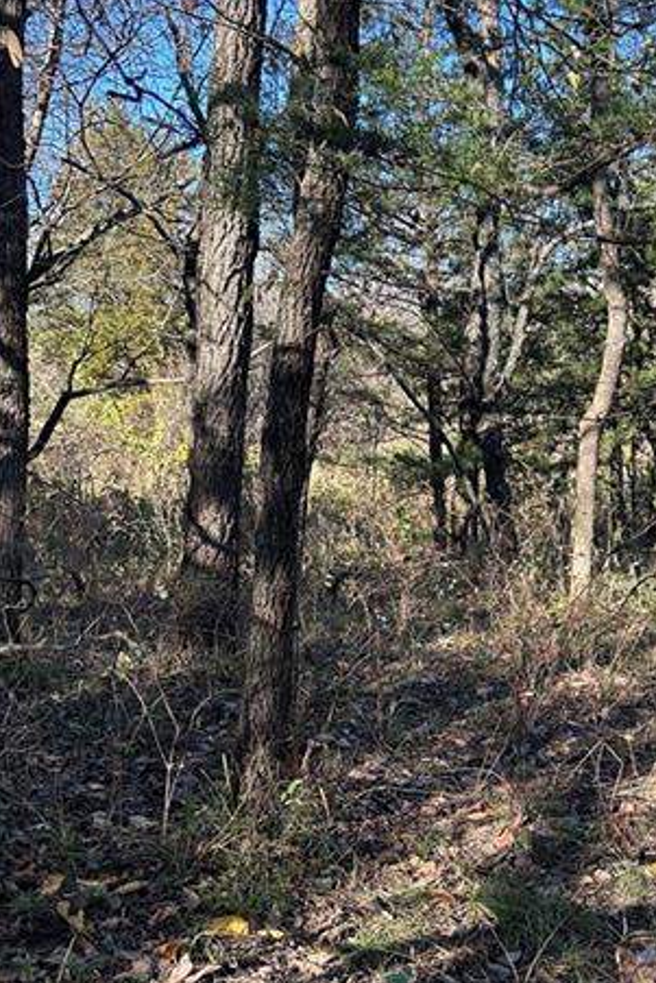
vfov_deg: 42.4
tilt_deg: -9.1
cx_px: 556
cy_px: 617
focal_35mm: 46
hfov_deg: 28.4
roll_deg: +0.2
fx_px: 1256
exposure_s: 1/486
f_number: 1.5
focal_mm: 5.7
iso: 50
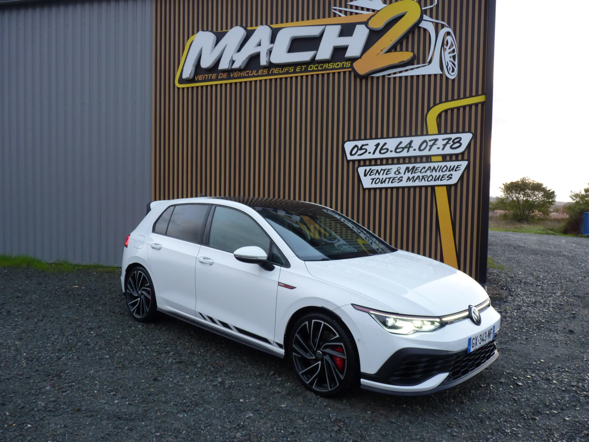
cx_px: 294
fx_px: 459
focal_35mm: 27
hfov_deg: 65.3
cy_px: 221
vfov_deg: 51.4
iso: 160
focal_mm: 4.8
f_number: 2.8
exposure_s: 1/30
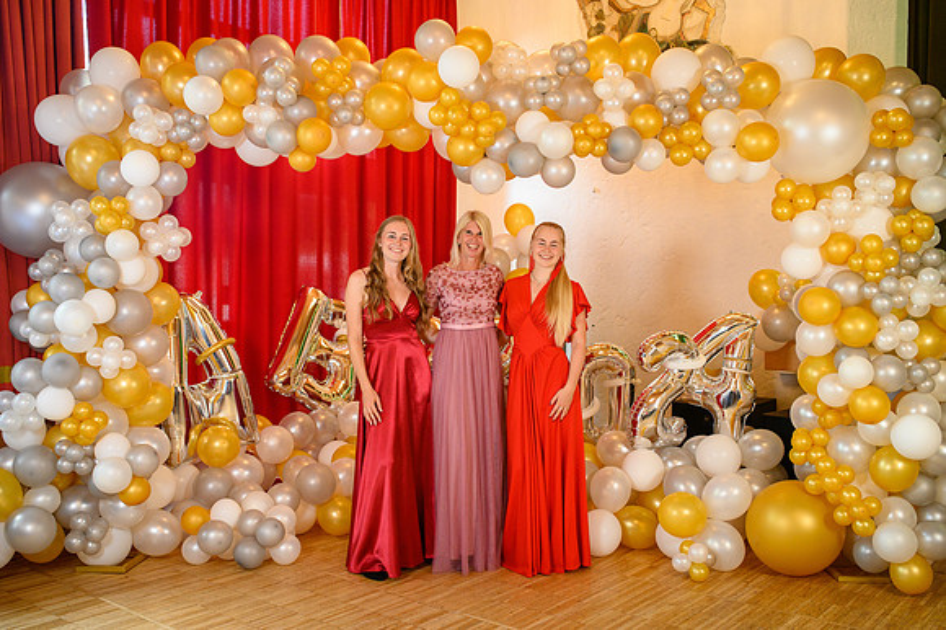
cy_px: 323
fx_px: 941
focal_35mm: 36
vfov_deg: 37.0
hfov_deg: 53.4
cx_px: 462
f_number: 3.5
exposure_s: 1/100
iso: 1250
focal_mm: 35
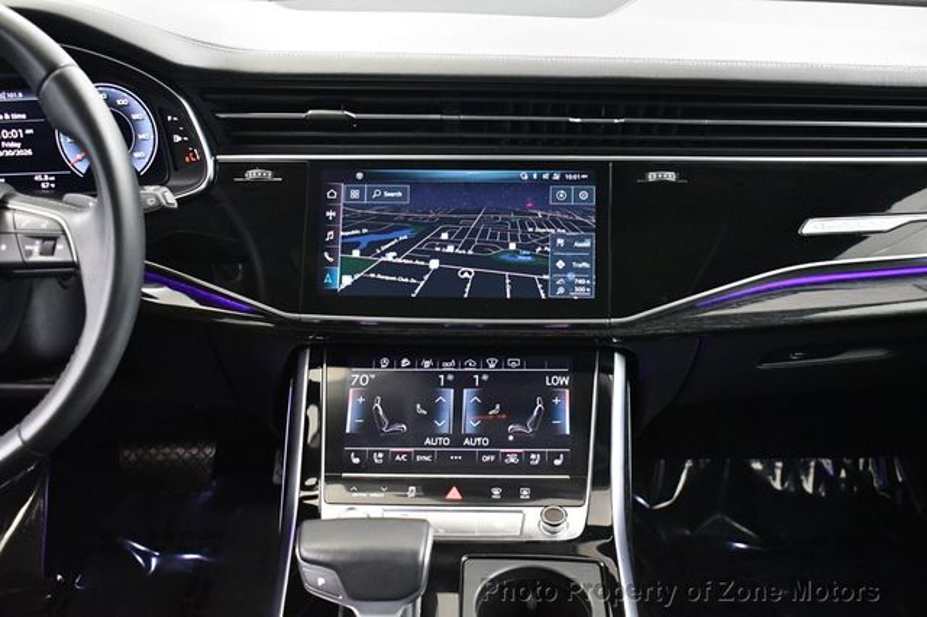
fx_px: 1029
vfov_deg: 33.4
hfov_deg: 48.5
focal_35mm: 40
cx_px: 464
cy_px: 308
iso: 8000
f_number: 4
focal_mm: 27
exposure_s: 1/60
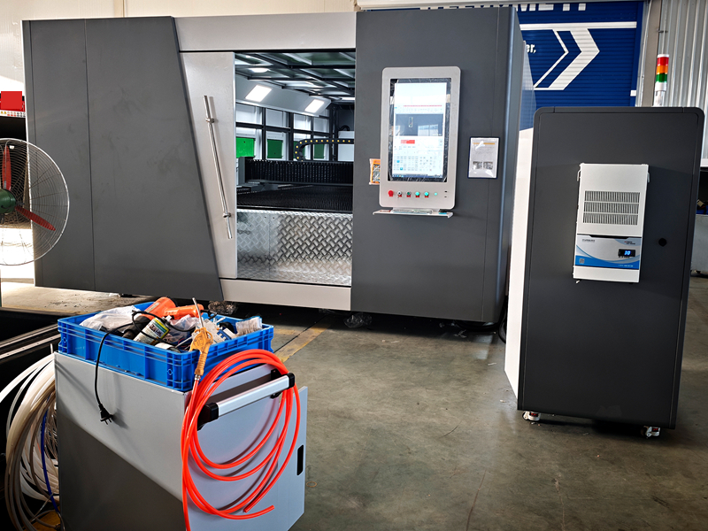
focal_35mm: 33
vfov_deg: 42.9
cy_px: 266
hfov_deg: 55.4
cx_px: 354
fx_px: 675
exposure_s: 1/64.4
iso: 80
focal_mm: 6.62
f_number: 1.67
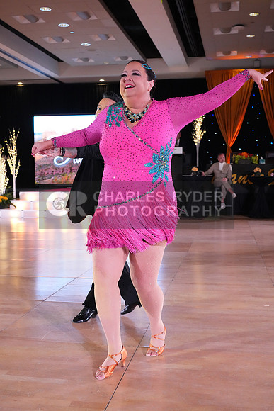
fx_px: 491
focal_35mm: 43
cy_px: 206
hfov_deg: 31.2
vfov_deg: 45.4
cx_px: 137
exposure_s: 1/400
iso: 8000
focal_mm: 43
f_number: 5.6
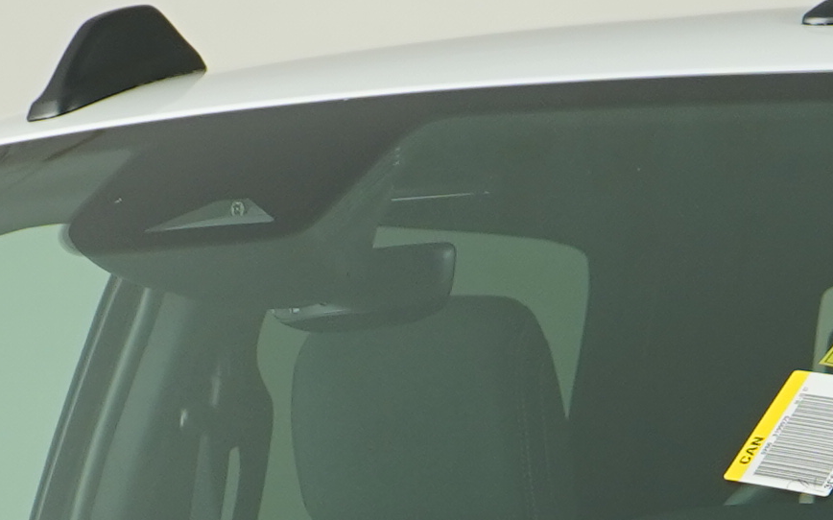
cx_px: 456
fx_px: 7036
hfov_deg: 6.8
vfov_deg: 4.2
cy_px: 1079
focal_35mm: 310
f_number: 4.5
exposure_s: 1/160
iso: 400
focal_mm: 44
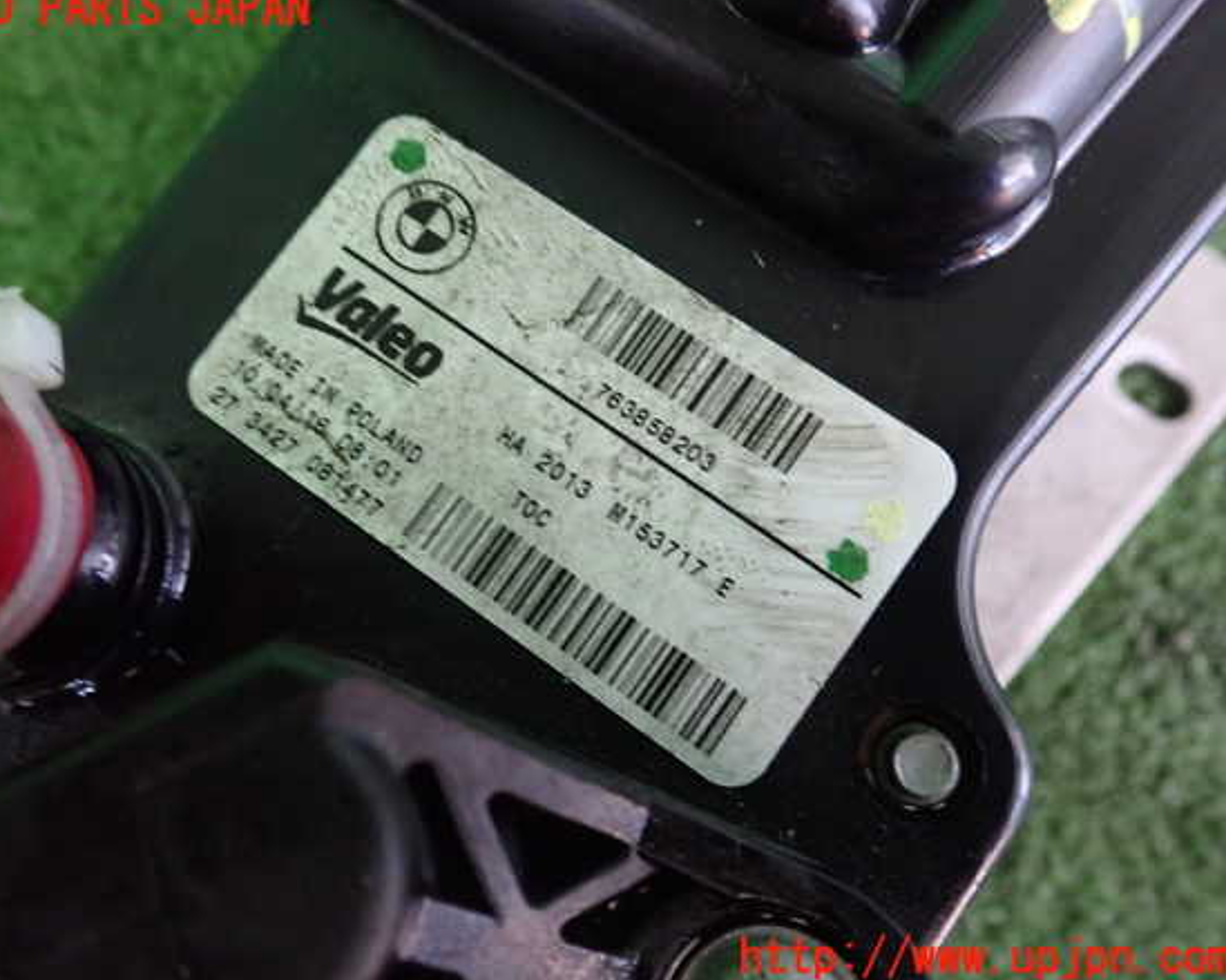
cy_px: 484
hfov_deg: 55.6
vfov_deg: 45.8
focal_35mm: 32
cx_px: 574
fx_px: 1161
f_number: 2.3
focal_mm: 5.4
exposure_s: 1/30
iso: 640
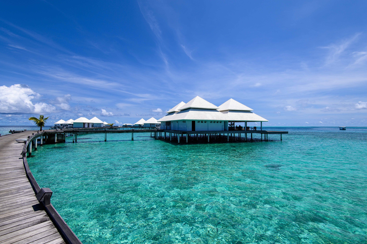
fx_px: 163
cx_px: 184
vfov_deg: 73.7
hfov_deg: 96.8
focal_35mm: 16
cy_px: 122
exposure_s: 1/800
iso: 160
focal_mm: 16
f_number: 8
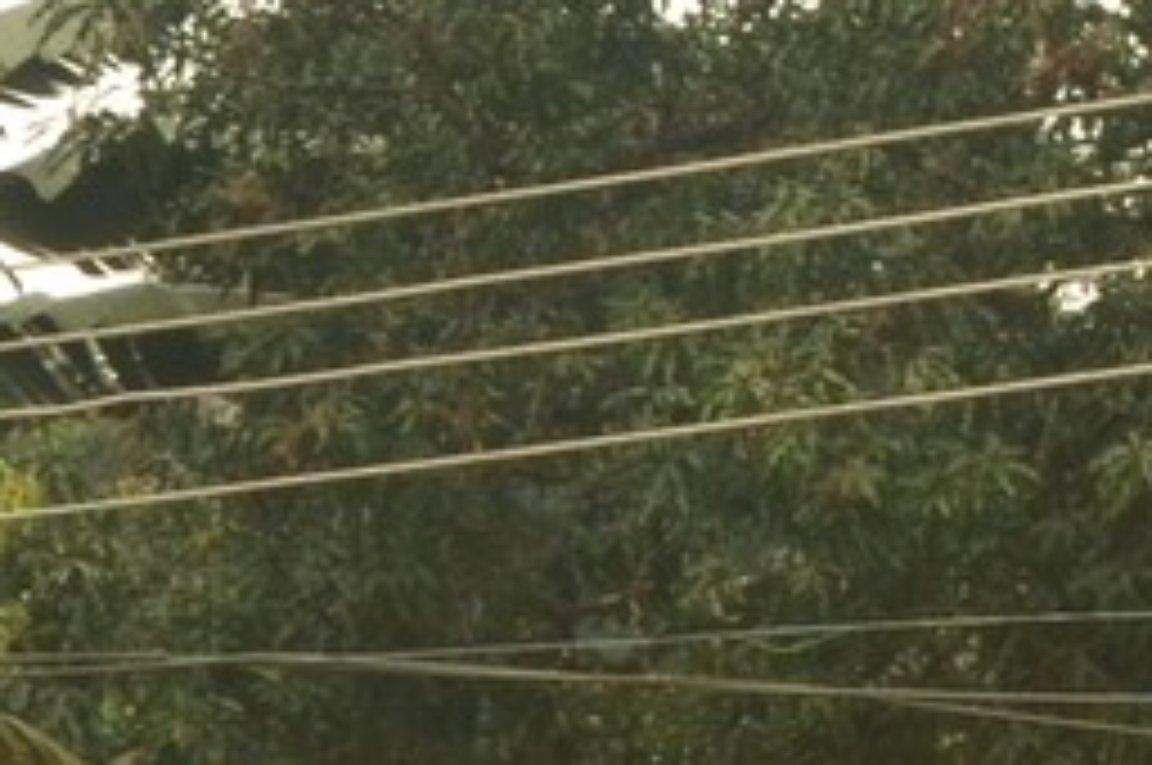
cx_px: 2763
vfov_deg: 5.1
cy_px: -135
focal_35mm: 270
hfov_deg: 7.2
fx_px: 8629
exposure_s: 1/60
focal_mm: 24
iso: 200
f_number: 11
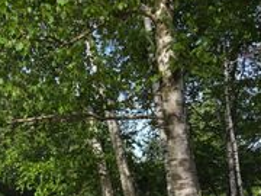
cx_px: 96
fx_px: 483
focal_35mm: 64
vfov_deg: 21.4
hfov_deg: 30.1
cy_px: 232
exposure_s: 1/2296
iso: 80
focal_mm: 5.4
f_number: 1.8
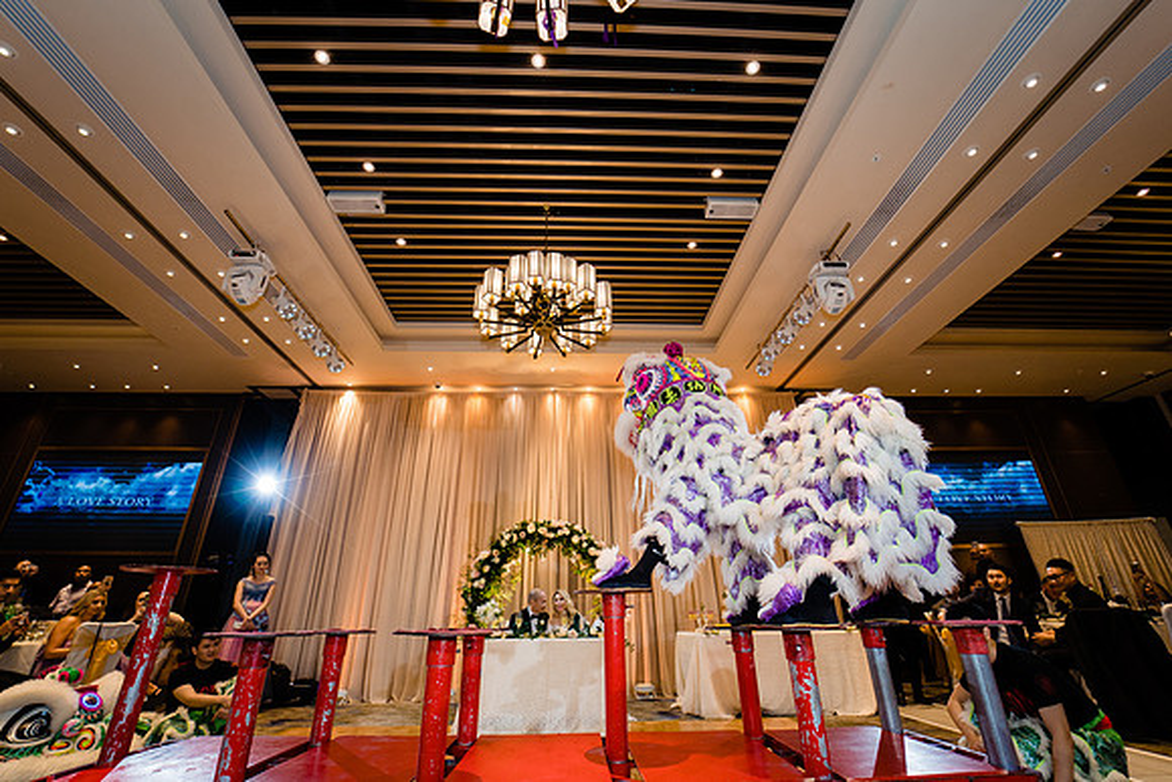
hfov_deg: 102.5
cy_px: 391
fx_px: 470
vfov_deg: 79.5
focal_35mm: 14
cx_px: 590
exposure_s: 1/160
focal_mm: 14
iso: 1250
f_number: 4
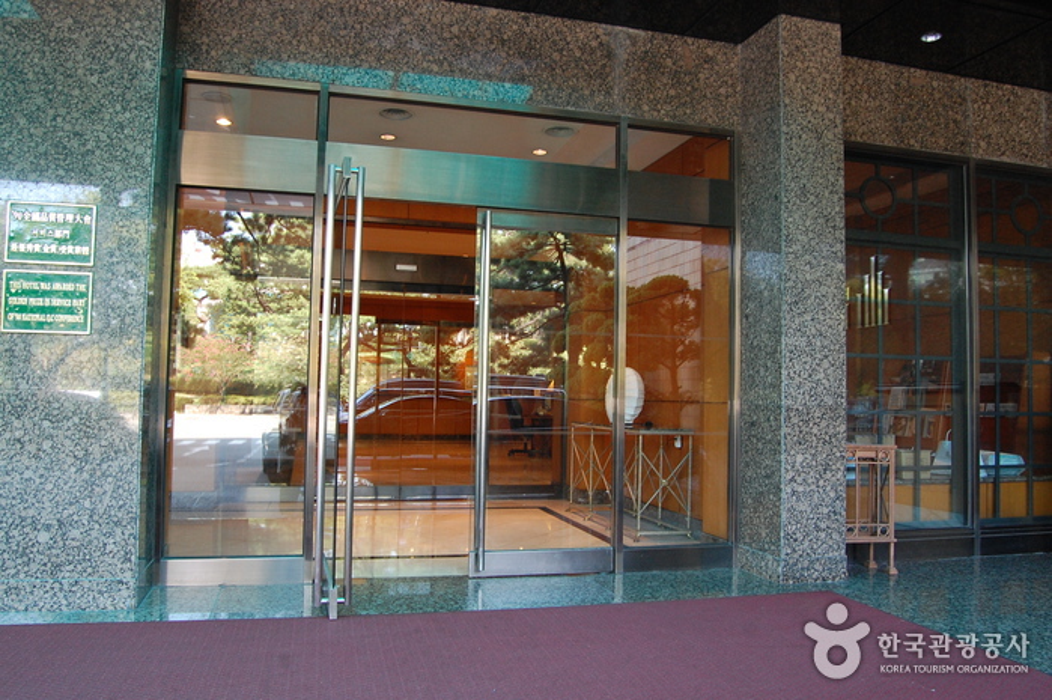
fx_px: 788
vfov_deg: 47.9
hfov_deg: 67.4
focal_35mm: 27
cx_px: 526
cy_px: 350
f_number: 7.1
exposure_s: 1/25
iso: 800
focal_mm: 18
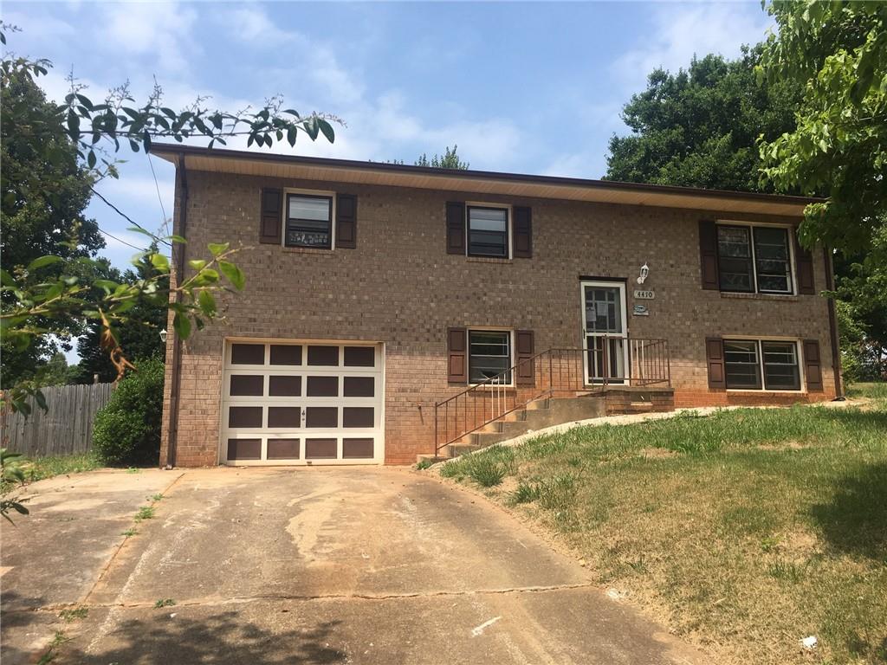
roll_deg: -0.3
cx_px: 444
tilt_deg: +10.5
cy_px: 332
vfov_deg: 48.2
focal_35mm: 29
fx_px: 743
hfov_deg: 61.7
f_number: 2.2
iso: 25
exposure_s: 1/1508
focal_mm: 4.15
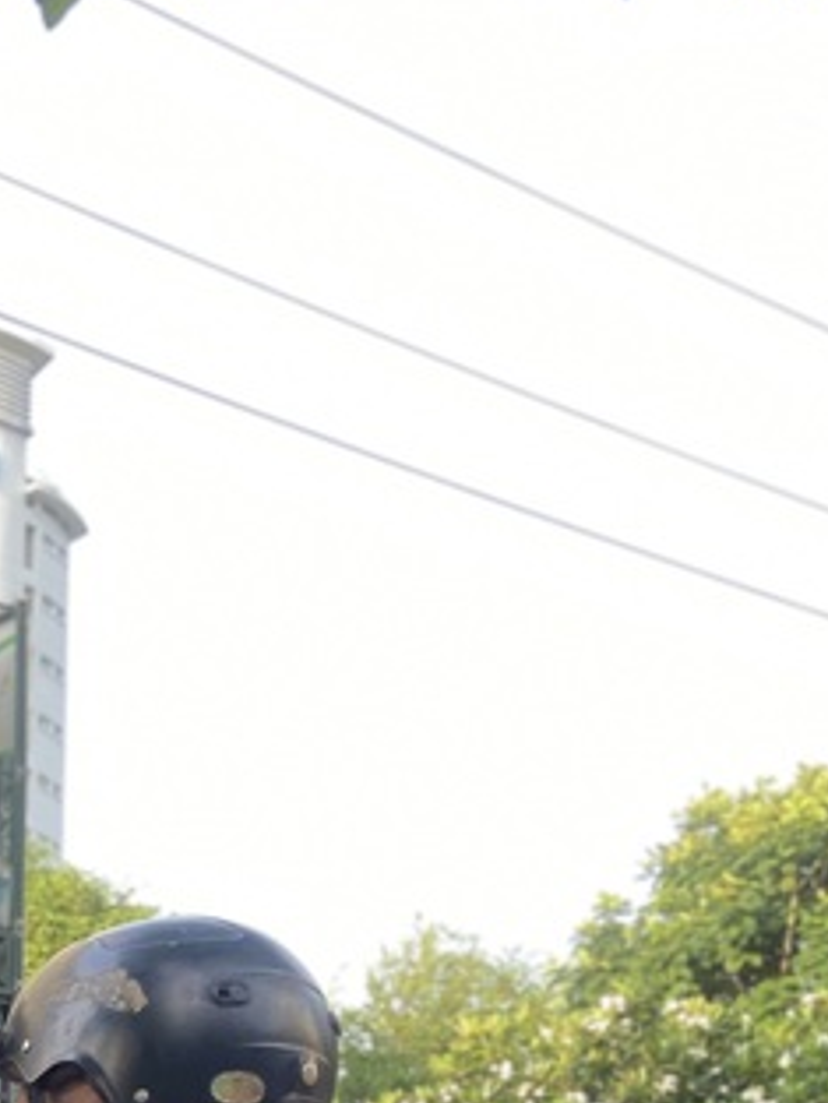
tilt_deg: -1.1
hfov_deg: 18.9
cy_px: 1508
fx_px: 2327
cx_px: -201
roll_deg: -0.6
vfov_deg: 23.1
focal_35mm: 73
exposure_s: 1/276
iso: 32
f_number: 1.8
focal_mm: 4.25
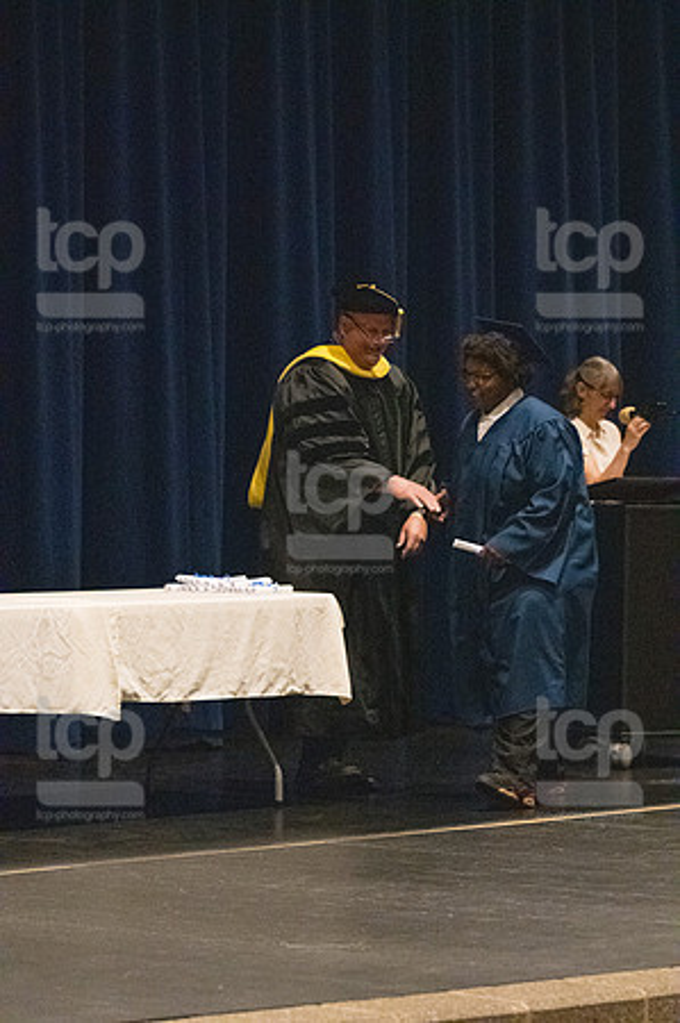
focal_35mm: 165
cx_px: 340
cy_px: 512
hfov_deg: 8.3
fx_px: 4685
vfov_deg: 12.5
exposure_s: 1/400
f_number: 3.2
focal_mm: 110
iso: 10000
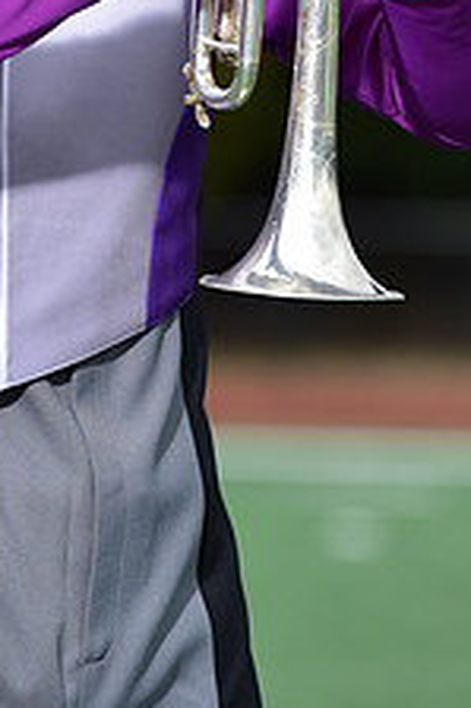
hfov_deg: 3.0
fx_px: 8923
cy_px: -186
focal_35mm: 454
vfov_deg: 4.5
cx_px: -21
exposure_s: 1/250
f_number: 4.5
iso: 500
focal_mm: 175
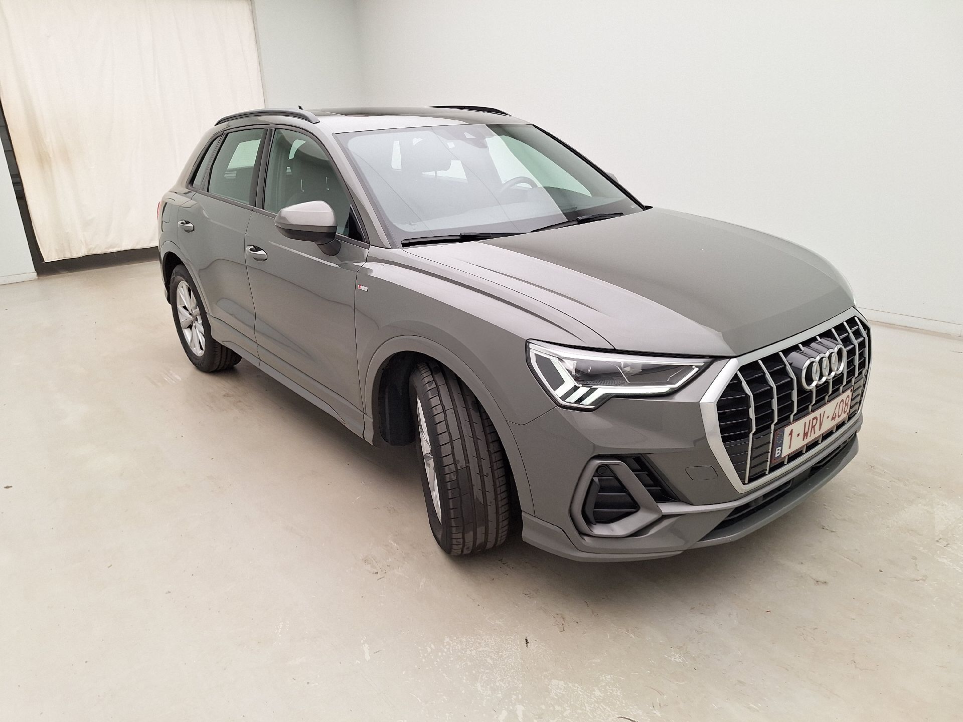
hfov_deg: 73.9
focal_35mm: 23
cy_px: 361
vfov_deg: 58.9
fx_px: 640
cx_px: 482
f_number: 1.8
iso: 50
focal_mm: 5.54
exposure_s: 1/100
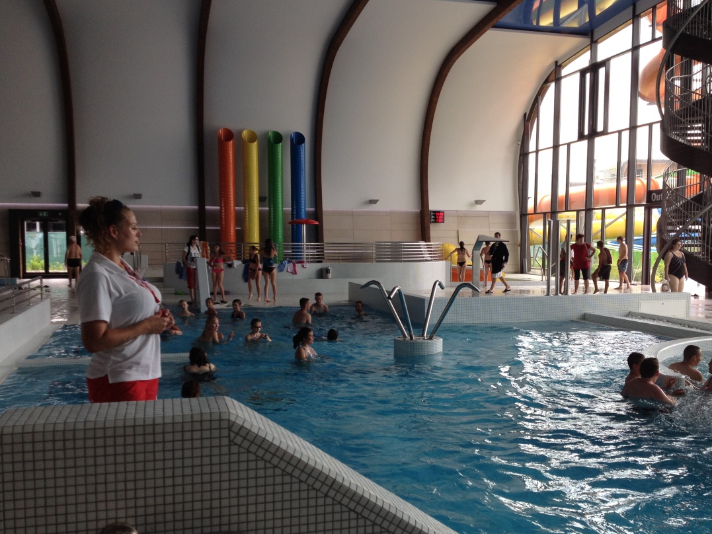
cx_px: 374
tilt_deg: -6.4
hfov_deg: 47.8
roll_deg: +0.4
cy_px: 293
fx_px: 802
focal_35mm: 39
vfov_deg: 36.8
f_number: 2.4
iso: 50
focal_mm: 4.28
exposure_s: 1/198
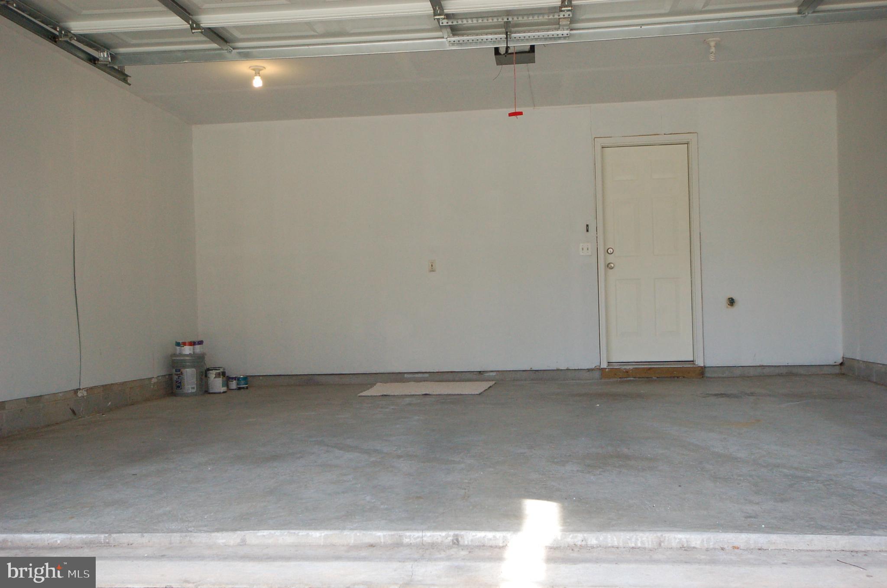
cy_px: 294
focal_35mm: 36
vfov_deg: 36.7
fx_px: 885
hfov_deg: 53.2
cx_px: 444
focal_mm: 24
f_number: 7.1
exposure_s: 1/200
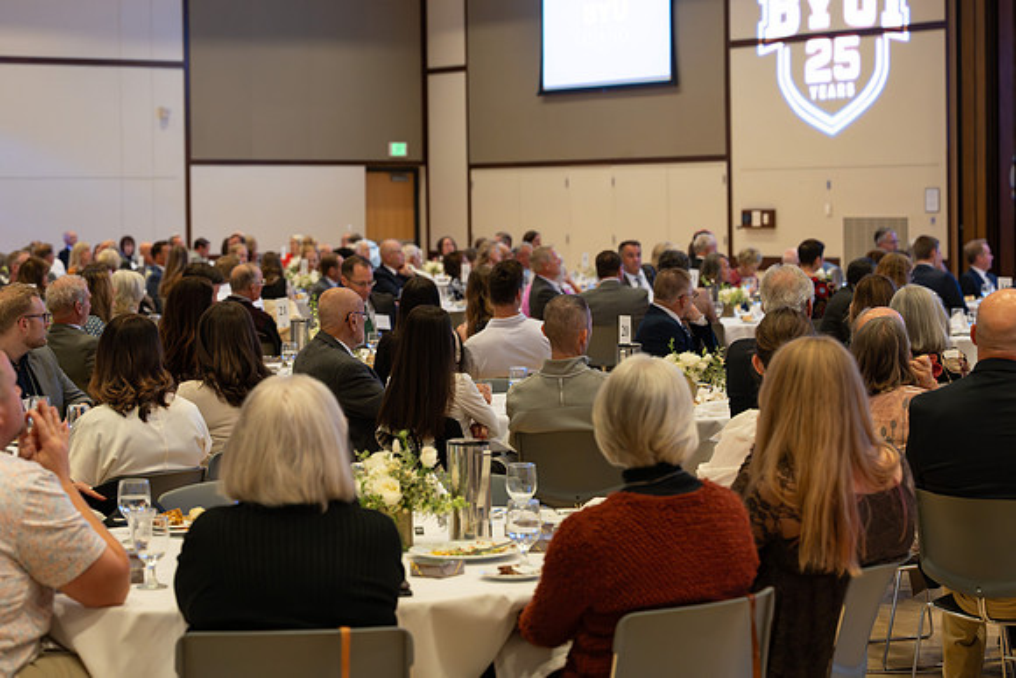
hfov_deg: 23.6
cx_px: 508
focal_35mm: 86
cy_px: 263
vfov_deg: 15.8
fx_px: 2434
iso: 640
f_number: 3.5
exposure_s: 1/60
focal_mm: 70
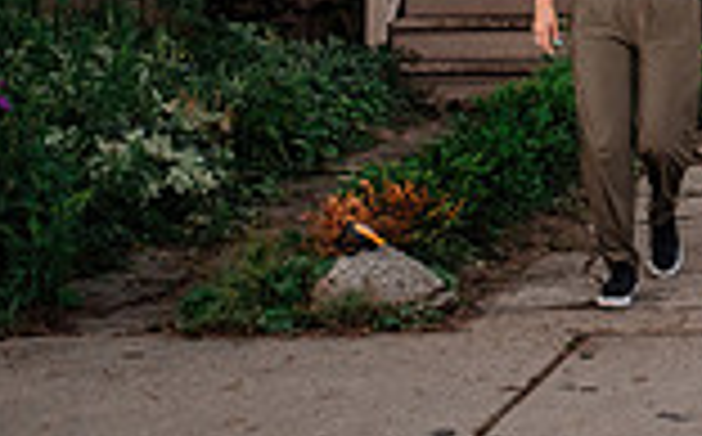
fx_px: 2866
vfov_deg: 8.5
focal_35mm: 150
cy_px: -236
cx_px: 1282
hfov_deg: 12.7
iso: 800
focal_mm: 25.7
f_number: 2.8
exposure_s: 1/250
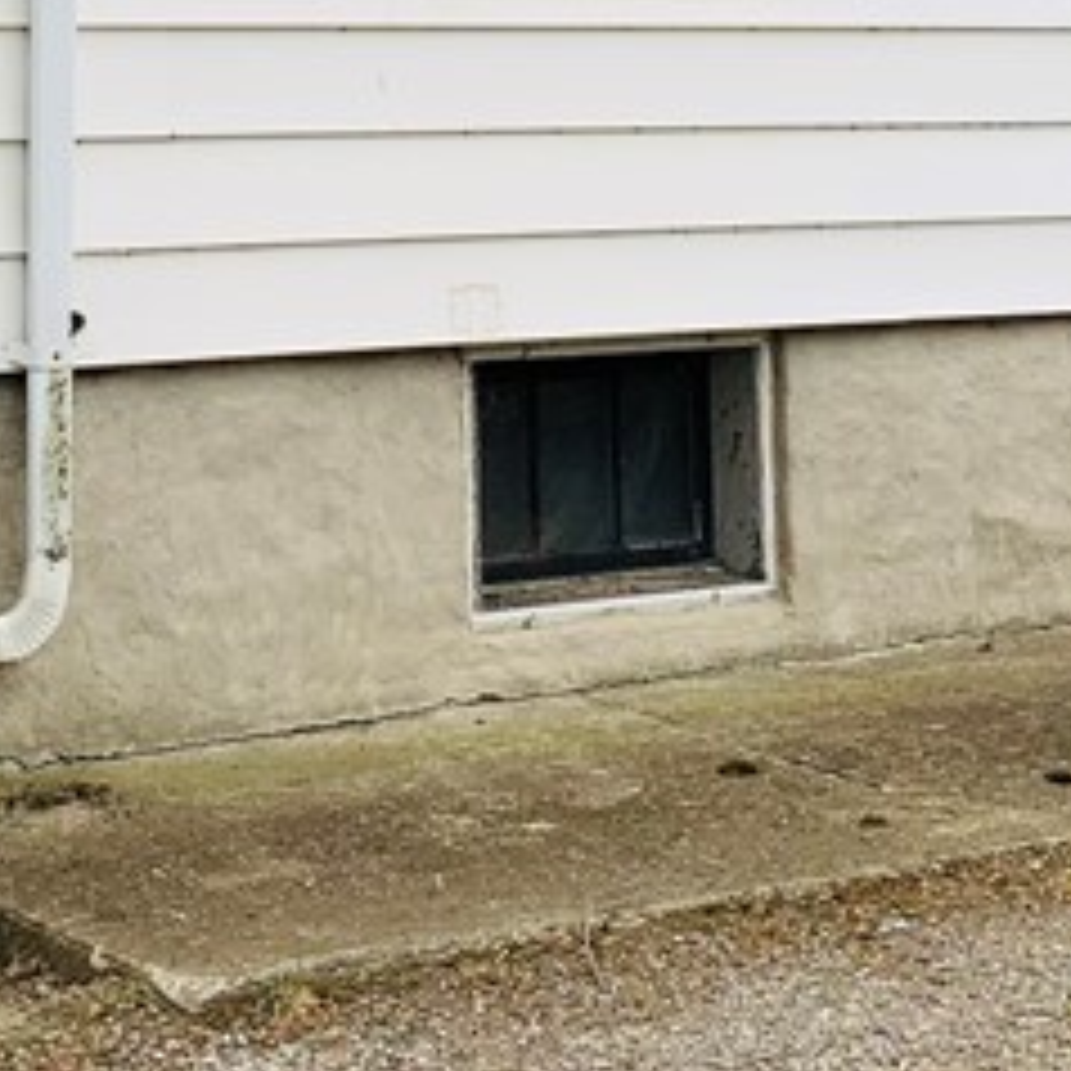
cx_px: 418
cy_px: -436
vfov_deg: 16.3
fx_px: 3465
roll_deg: +0.2
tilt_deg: +8.6
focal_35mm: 99
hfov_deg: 17.5
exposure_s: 1/238
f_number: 1.8
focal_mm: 4.25
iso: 25
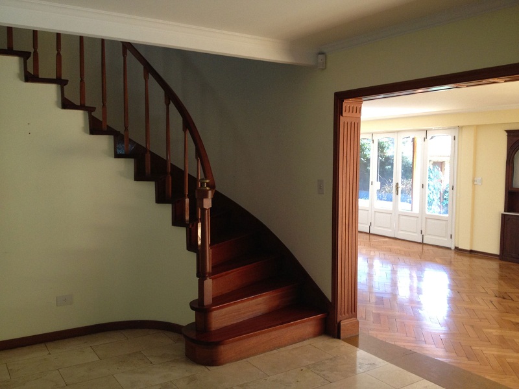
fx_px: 525
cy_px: 194
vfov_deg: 40.7
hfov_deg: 52.6
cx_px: 260
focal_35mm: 35
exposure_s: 1/20
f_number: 2.4
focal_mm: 4.28
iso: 125
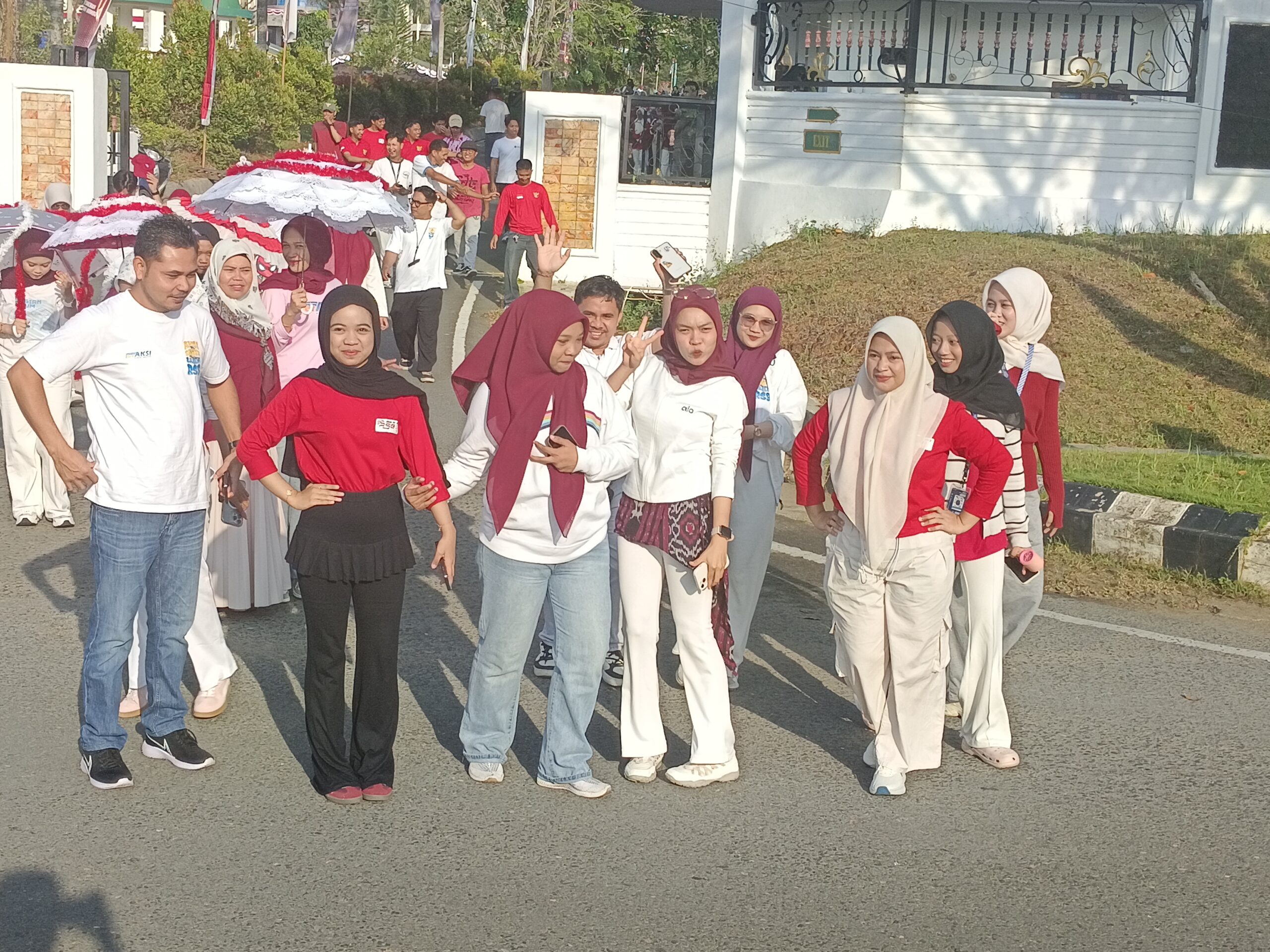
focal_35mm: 50
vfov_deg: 29.1
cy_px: 476
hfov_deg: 38.2
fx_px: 1834
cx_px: 635
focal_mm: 4.84
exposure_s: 1/484
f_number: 1.79
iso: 100
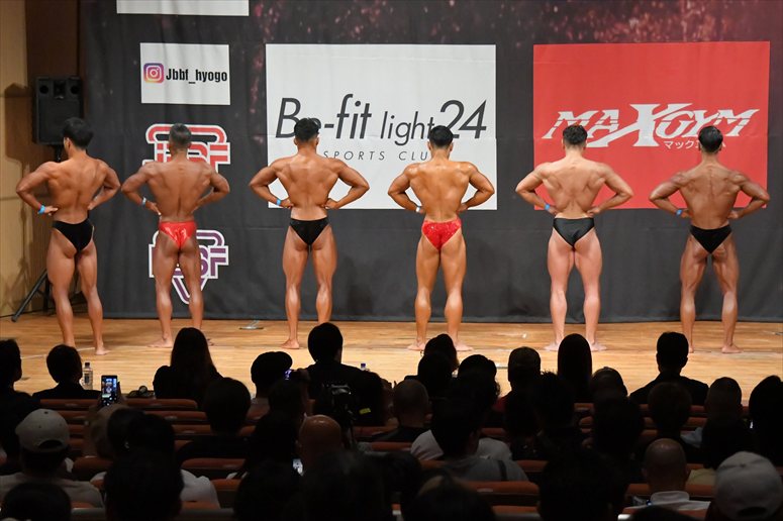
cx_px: 392
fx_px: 3000
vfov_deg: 9.9
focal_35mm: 138
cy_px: 260
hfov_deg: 14.9
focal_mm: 92
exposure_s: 1/400
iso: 10000
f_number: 5.6
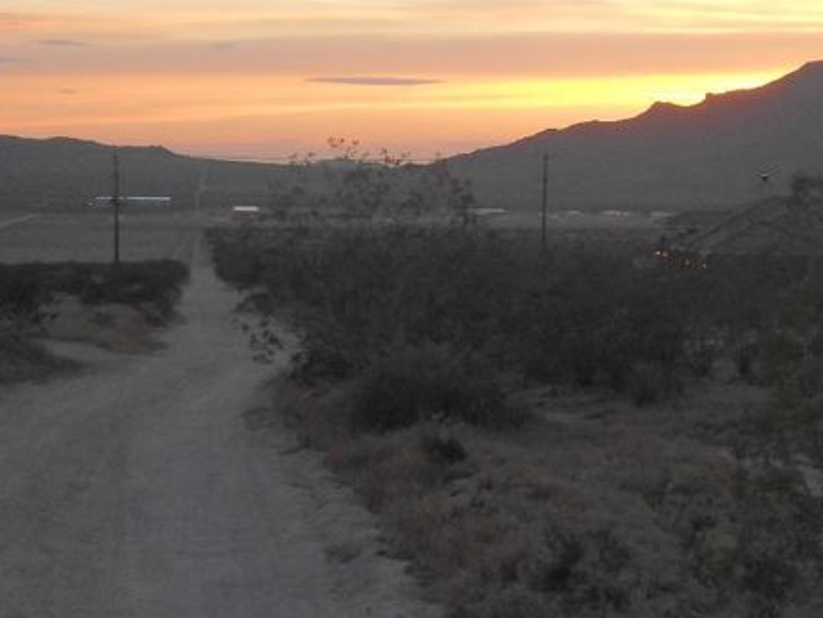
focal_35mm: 112
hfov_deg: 17.5
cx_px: 554
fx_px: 2664
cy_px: 239
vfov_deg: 13.2
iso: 160
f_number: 5.8
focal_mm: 13.5
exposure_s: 1/60
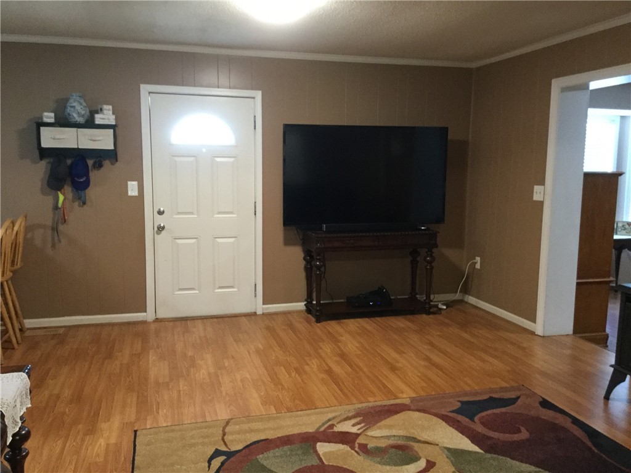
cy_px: 236
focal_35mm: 31
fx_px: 565
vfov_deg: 45.4
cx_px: 316
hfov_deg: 58.4
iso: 200
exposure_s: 1/15
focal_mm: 3.3
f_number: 2.4
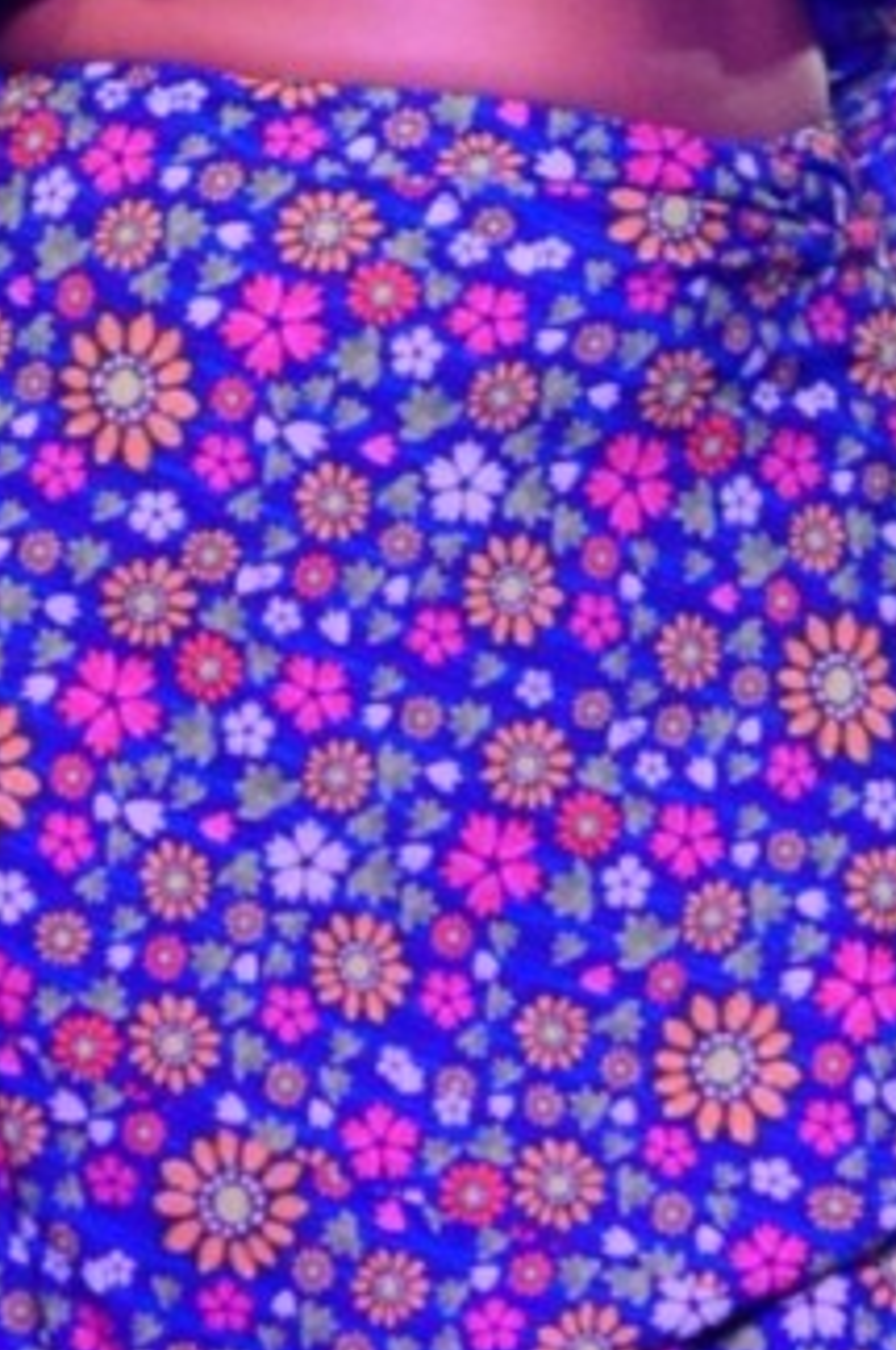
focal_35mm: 296
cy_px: 1129
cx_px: 404
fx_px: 11085
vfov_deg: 7.0
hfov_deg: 4.6
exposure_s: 1/320
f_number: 5.6
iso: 1600
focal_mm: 40
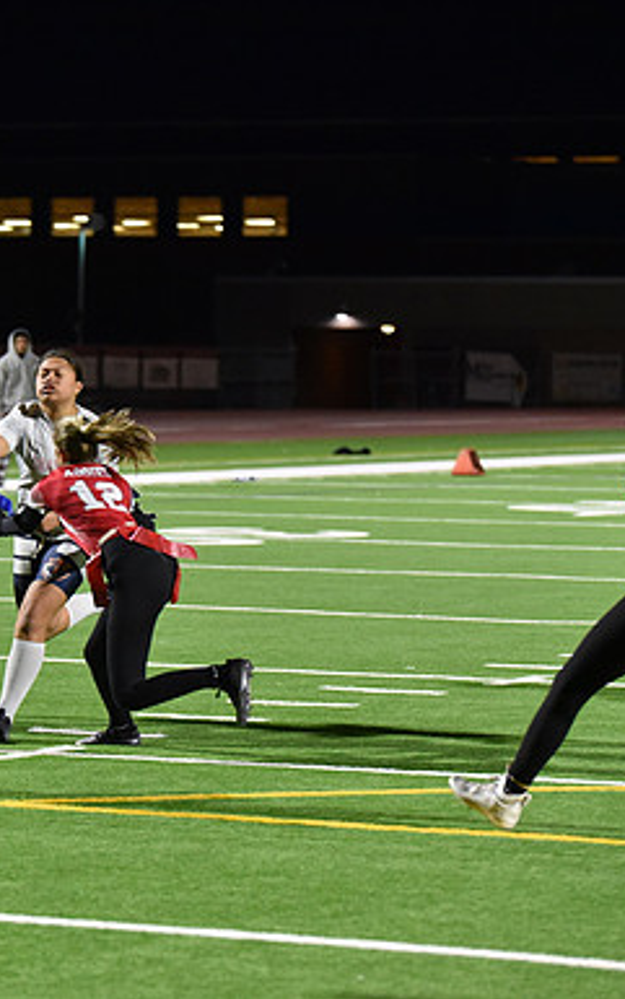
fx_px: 4601
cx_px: 60
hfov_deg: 7.7
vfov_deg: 12.4
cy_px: 500
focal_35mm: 169
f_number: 2.8
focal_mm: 110
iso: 5000
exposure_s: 1/640
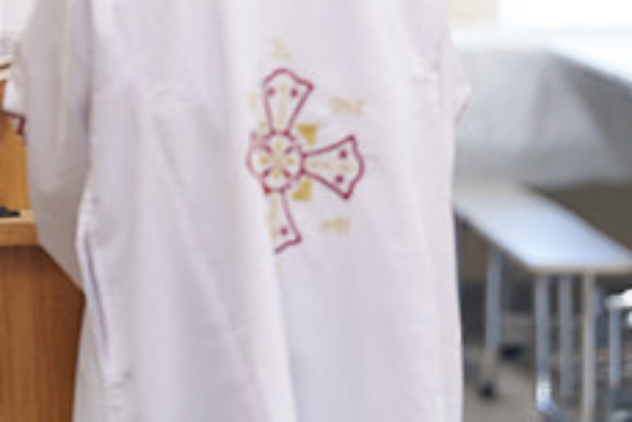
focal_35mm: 329
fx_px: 5779
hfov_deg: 6.2
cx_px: 61
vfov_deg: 4.2
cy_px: -103
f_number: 2.8
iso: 1600
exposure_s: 1/160
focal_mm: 130
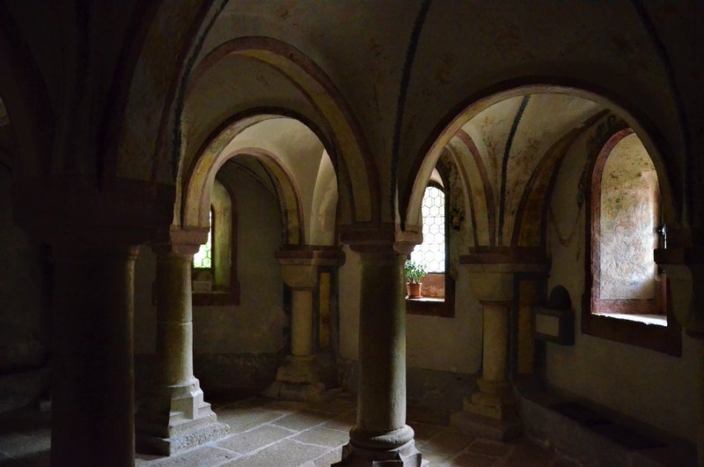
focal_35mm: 27
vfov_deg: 47.7
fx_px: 527
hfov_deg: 67.5
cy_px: 234
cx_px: 352
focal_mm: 18
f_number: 3.5
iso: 6400
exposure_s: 1/40
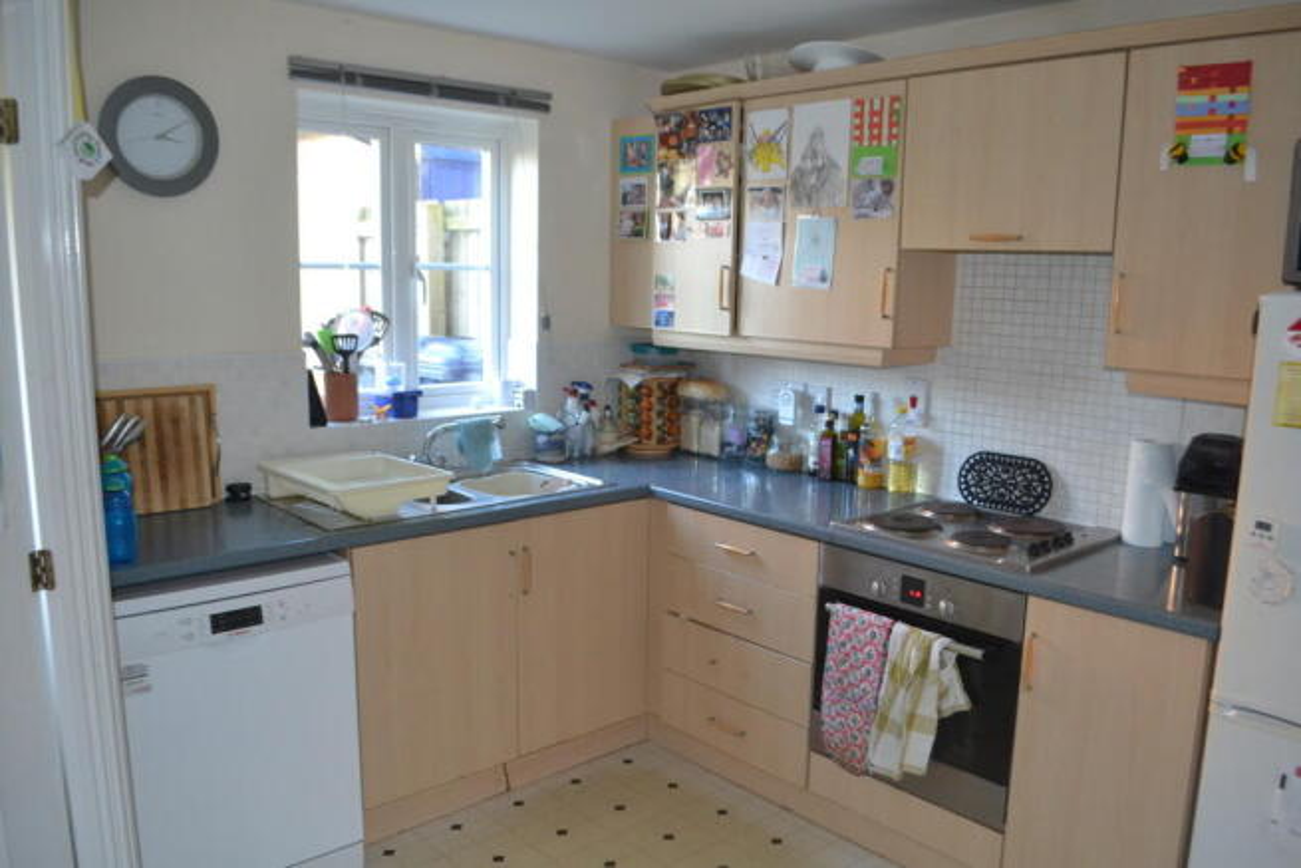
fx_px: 976
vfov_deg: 48.0
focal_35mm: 27
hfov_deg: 67.4
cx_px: 650
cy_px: 434
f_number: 3.5
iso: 1250
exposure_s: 1/60
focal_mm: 18
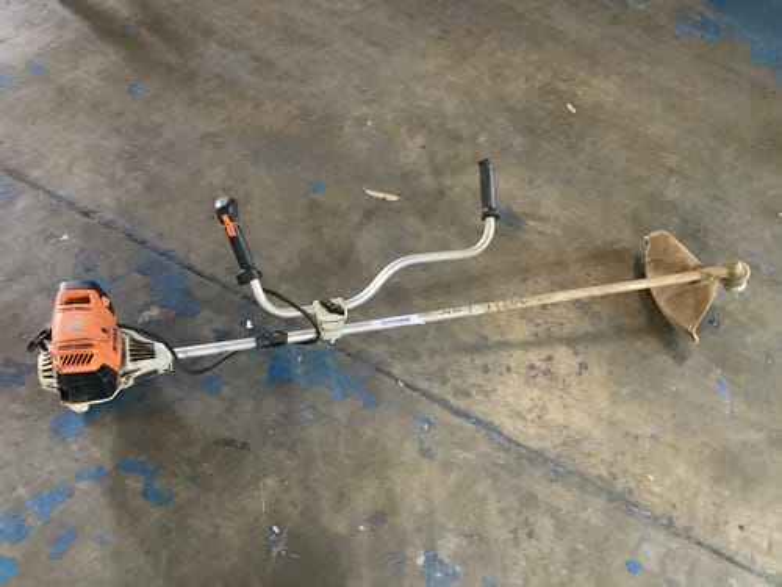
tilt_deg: -50.9
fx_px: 700
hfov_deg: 58.4
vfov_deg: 45.4
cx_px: 391
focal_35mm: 31
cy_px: 294
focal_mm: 3.3
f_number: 2.4
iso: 500
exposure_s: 1/25
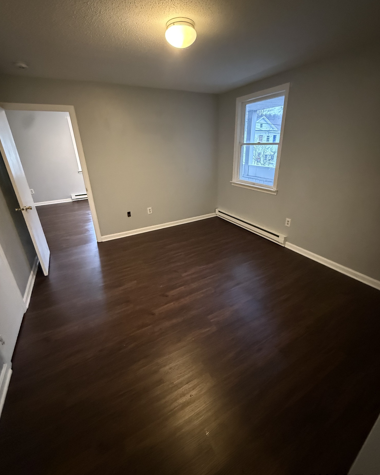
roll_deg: +3.0
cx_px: 192
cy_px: 229
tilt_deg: -21.9
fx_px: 211
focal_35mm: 15
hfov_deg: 84.0
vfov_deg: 96.8
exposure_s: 1/30
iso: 1600
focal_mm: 2.22
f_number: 2.2
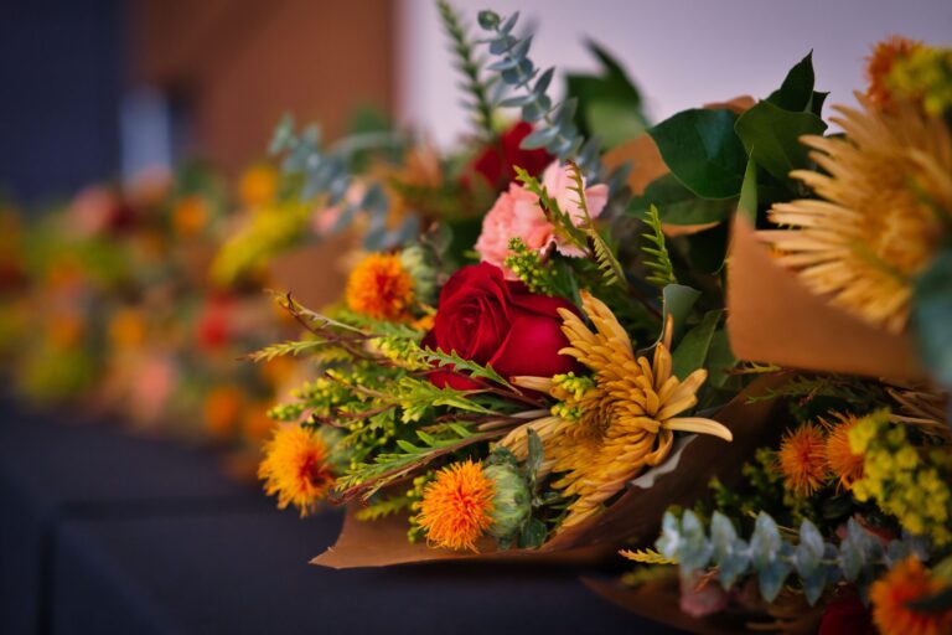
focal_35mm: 64
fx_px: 1692
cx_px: 476
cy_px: 318
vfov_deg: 21.2
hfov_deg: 31.4
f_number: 2.8
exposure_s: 1/160
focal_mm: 64
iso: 800
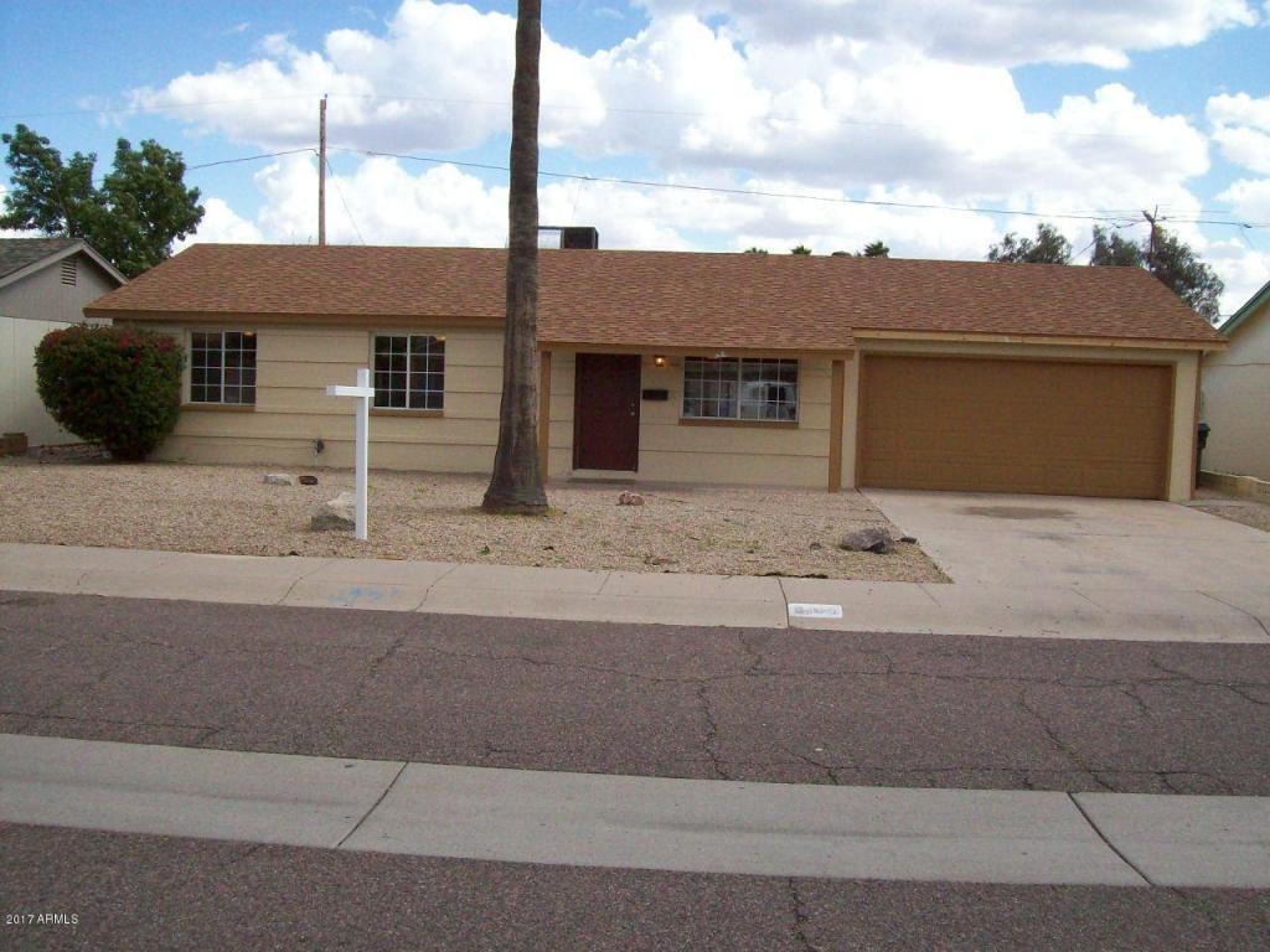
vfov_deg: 39.7
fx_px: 1321
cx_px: 635
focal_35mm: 36
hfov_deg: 51.4
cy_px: 476
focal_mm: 6
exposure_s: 1/1167
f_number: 4.8
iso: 200
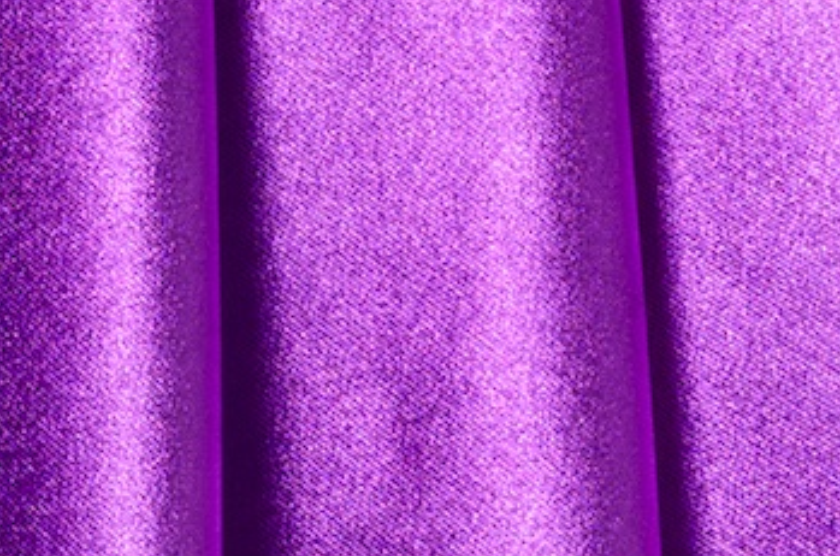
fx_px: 3958
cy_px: 377
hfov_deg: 12.1
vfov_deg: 8.0
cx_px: 383
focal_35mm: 170
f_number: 11
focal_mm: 66
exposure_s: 1/250
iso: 200
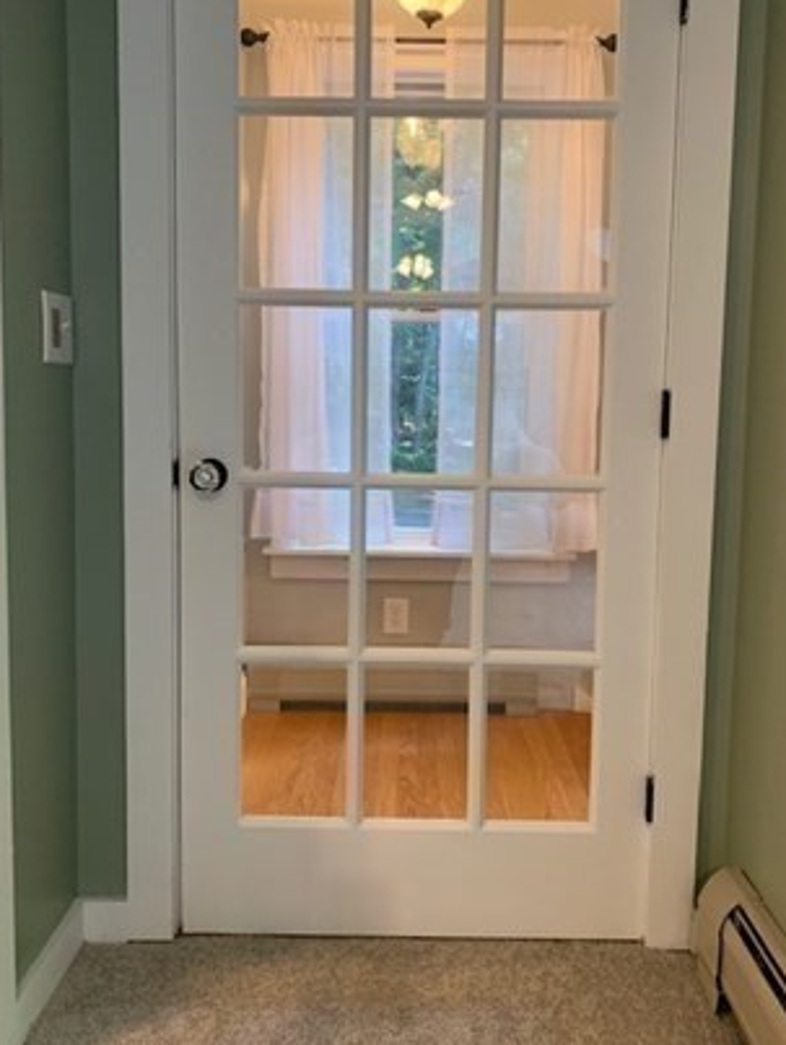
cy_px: 472
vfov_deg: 61.5
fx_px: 877
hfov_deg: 48.3
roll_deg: -0.1
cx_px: 402
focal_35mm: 29
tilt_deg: -1.7
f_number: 1.8
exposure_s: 1/60
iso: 125
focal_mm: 4.25
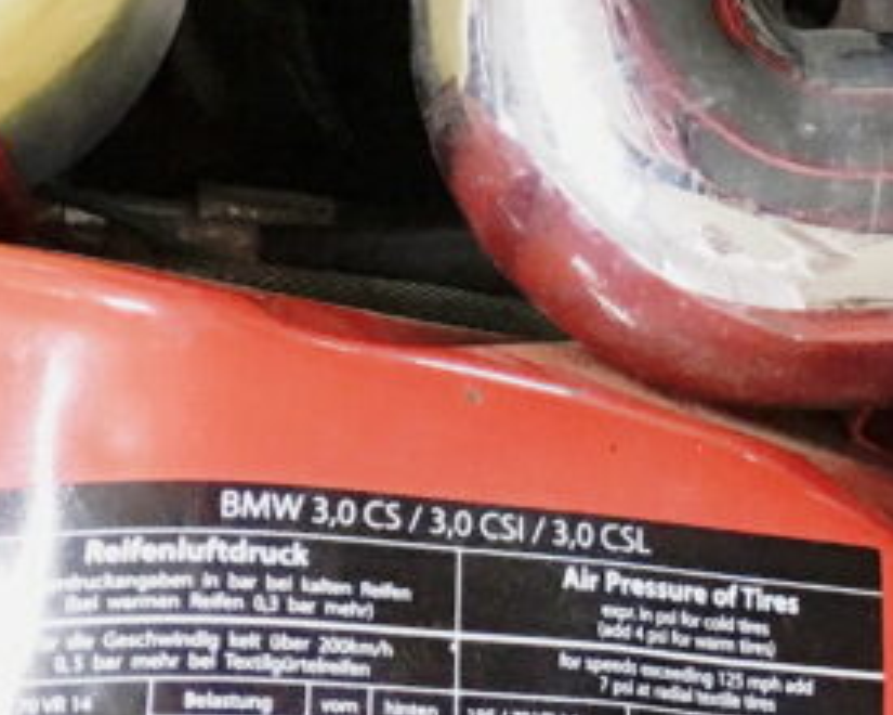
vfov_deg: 12.5
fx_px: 3119
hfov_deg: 16.1
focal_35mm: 118
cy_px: -299
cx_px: 797
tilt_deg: -64.3
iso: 200
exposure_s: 1/24
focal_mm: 4.15
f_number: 2.2
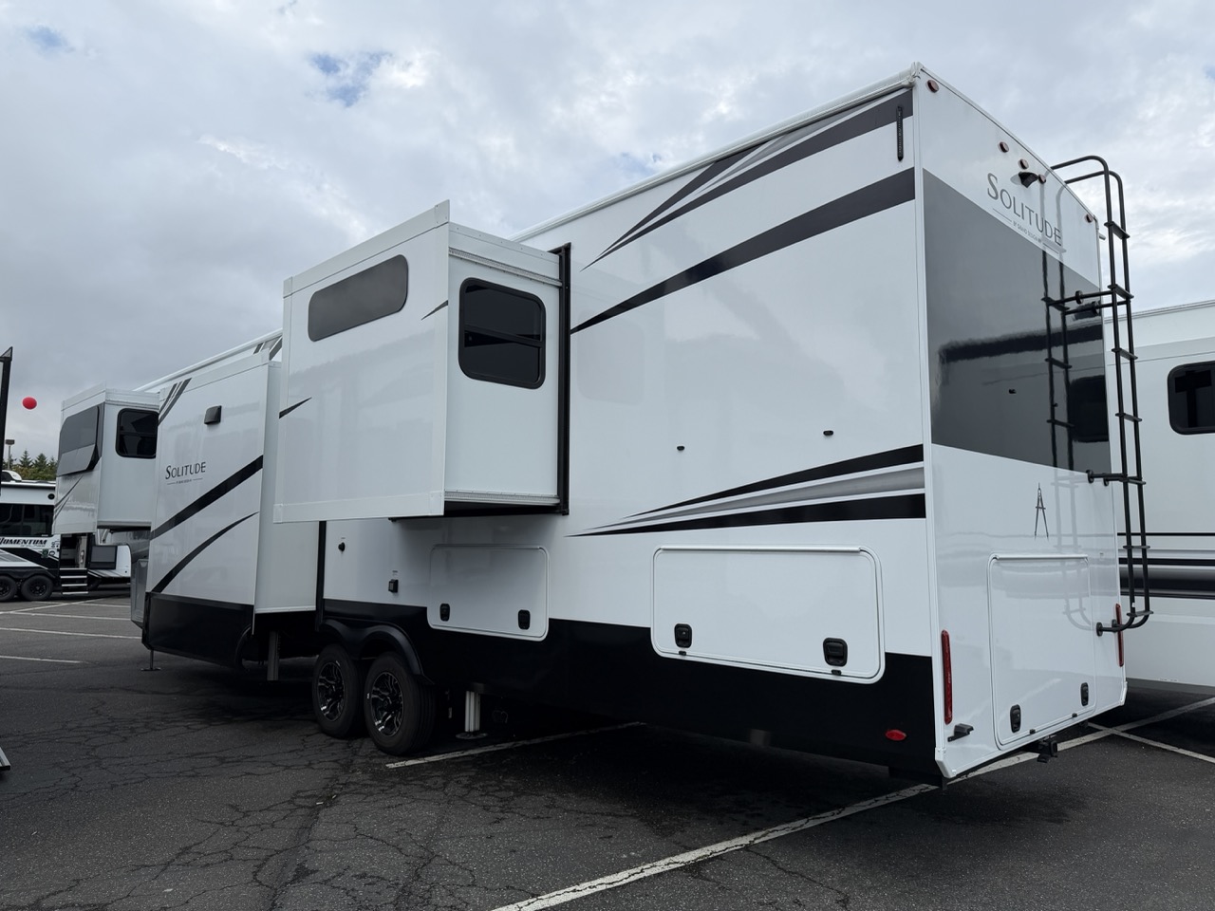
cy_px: 456
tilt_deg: +6.4
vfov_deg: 56.8
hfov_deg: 71.6
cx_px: 608
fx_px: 842
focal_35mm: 24
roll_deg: +2.6
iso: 80
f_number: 1.78
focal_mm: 6.76
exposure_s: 1/7353
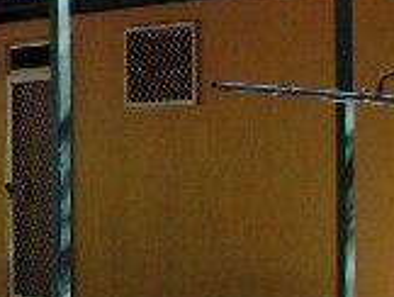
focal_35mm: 142
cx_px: -265
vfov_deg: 10.5
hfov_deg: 12.9
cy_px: 197
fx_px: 1619
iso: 80
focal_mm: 6
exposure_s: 1/343
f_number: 2.7
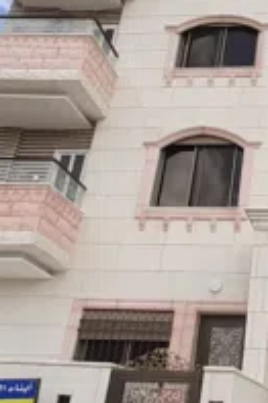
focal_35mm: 44
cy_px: 192
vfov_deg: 44.5
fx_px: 492
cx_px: 315
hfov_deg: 27.2
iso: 40
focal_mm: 1.13
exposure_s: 1/908
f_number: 2.2
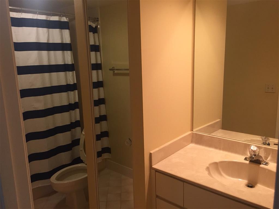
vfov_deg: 48.2
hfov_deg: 61.7
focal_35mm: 29
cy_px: 104
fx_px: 234
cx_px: 140
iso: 125
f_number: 2.2
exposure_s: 1/30
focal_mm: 4.15
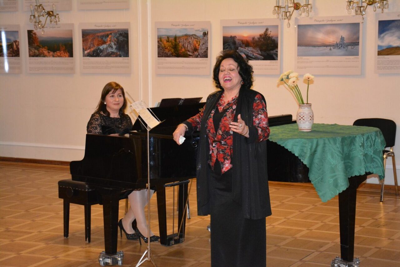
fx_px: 867
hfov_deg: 26.0
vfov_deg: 17.5
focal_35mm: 78
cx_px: 200
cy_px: 134
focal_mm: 52
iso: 3200
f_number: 5
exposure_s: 1/60
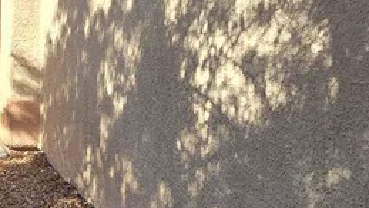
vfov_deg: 21.2
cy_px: 37
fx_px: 548
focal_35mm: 56
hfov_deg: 35.0
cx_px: 36
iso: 50
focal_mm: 2.2
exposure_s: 1/1148
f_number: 2.2
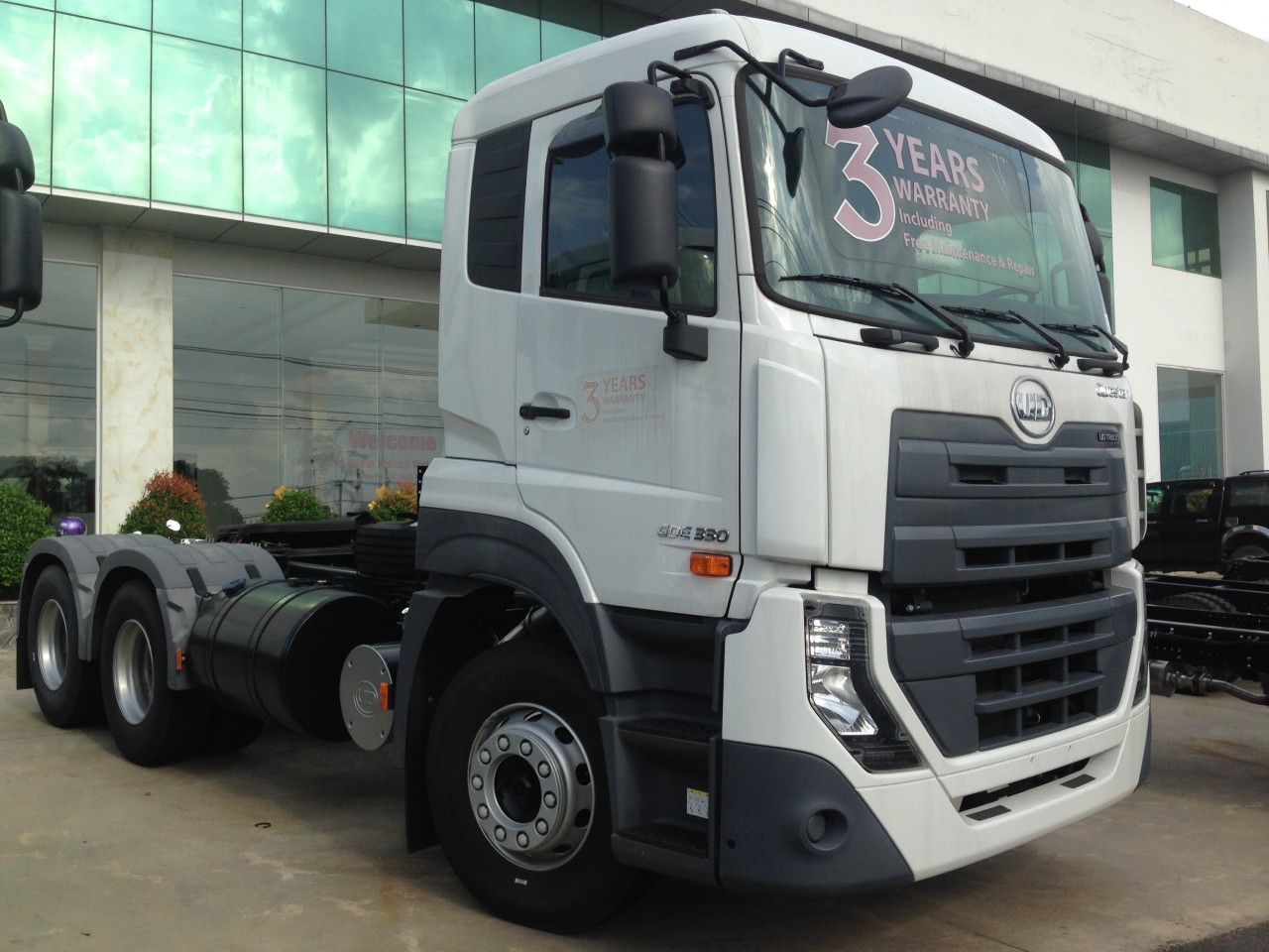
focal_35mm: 33
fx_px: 1210
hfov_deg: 55.4
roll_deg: +2.7
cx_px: 634
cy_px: 476
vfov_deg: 42.9
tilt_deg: +1.9
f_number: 2.4
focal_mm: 4.12
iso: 50
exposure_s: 1/786
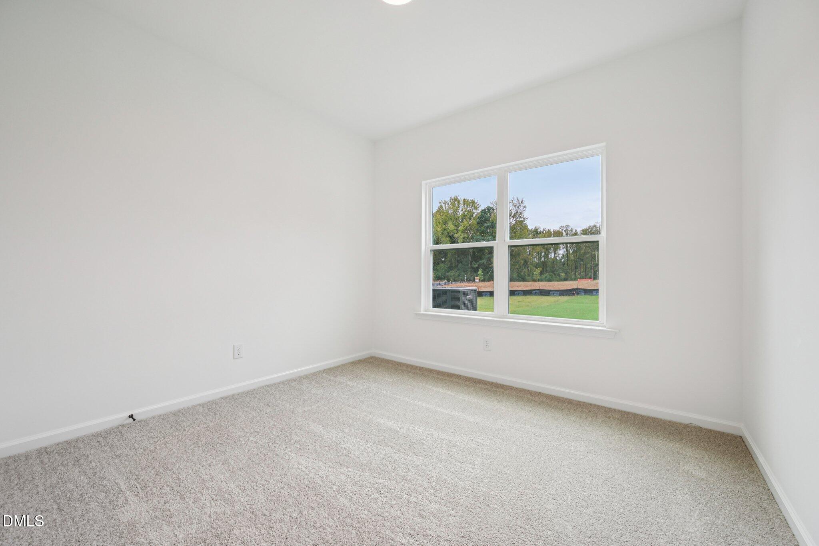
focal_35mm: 14
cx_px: 410
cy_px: 273
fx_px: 318
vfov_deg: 81.2
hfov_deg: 104.3
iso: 100
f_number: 8
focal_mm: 14
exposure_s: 1/50
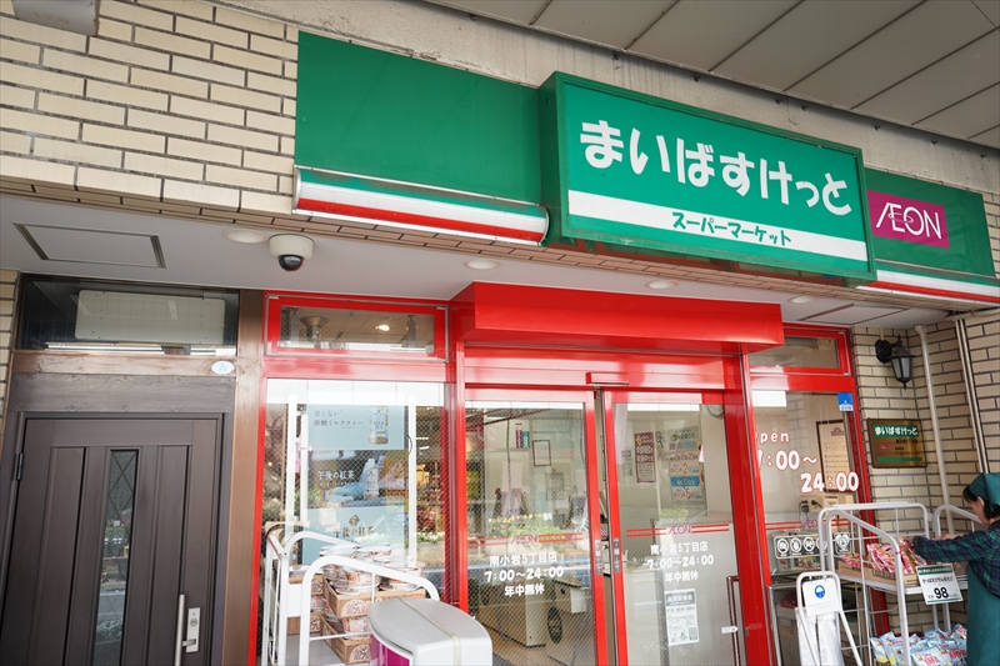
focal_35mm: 26
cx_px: 500
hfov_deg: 69.4
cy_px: 333
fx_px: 722
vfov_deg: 49.5
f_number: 4.5
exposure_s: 1/40
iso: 100
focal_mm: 26
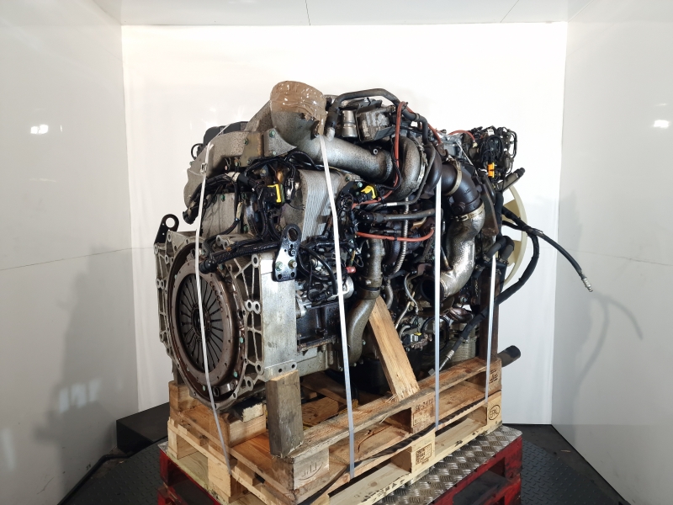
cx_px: 336
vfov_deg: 58.9
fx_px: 447
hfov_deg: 73.9
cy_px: 252
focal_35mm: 23
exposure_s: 1/50
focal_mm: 6.4
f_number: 1.8
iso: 80
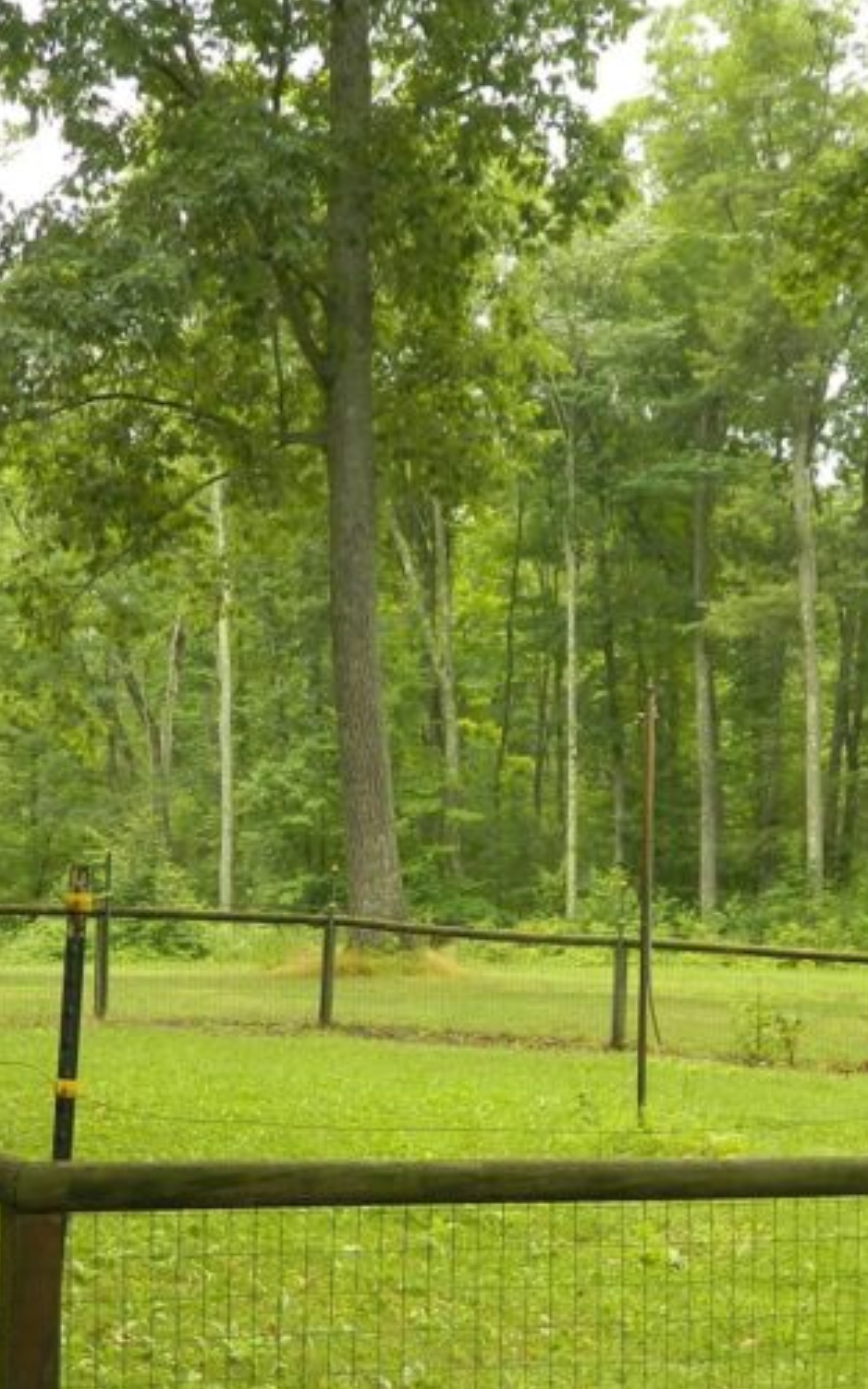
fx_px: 2650
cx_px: 520
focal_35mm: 70
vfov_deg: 28.8
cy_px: 1081
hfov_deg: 18.6
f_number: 3.2
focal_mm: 5.6
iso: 80
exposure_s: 1/160
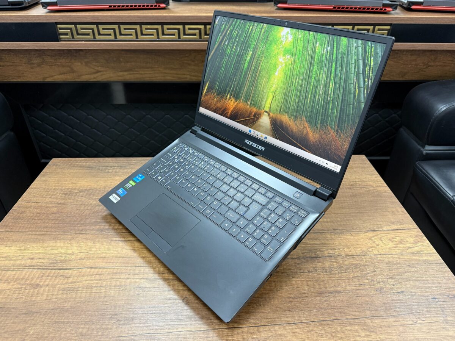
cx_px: 228
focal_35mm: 24
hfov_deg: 71.6
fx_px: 315
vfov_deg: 56.8
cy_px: 170
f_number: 1.78
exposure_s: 1/50
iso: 250
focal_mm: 6.76
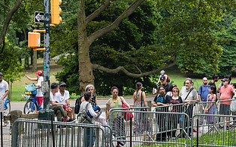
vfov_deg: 9.8
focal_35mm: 133
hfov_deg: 15.6
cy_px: 91
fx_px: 855
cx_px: 194
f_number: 4.5
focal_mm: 70
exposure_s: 1/400
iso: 1000
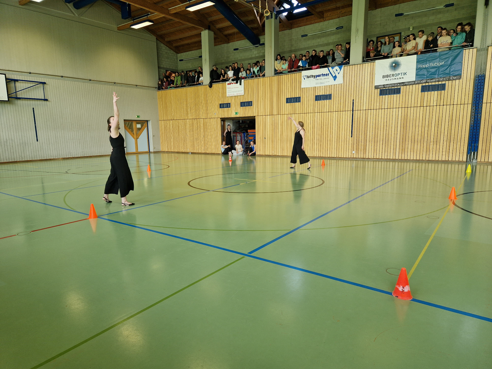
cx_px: 246
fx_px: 327
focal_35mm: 23
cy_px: 184
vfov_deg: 58.9
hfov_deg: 73.9
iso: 50
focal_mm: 5.4
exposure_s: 1/50
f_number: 1.8
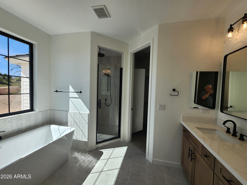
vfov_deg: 89.9
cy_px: 92
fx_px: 93
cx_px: 124
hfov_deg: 106.2
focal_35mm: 13
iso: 50
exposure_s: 1/885
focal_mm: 2.2
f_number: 2.2
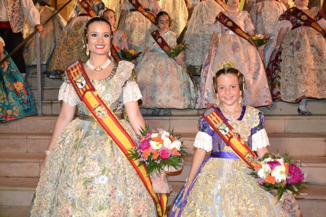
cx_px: 163
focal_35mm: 36
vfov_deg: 36.9
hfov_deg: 53.1
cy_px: 108
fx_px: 326
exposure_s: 1/60
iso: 2800
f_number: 4
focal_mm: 24
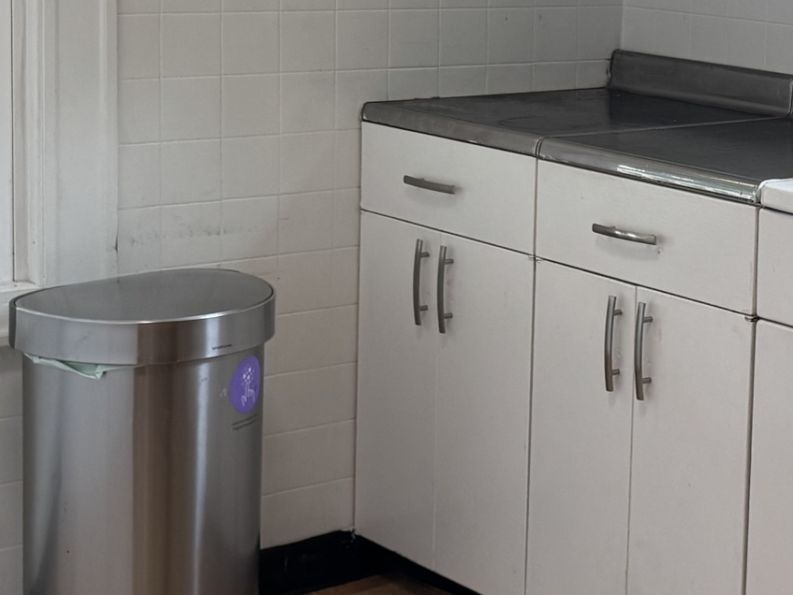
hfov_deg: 21.8
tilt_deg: -7.0
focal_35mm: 87
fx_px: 1994
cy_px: 97
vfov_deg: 16.8
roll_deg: -2.9
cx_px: 775
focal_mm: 6.76
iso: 100
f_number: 1.78
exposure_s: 1/120
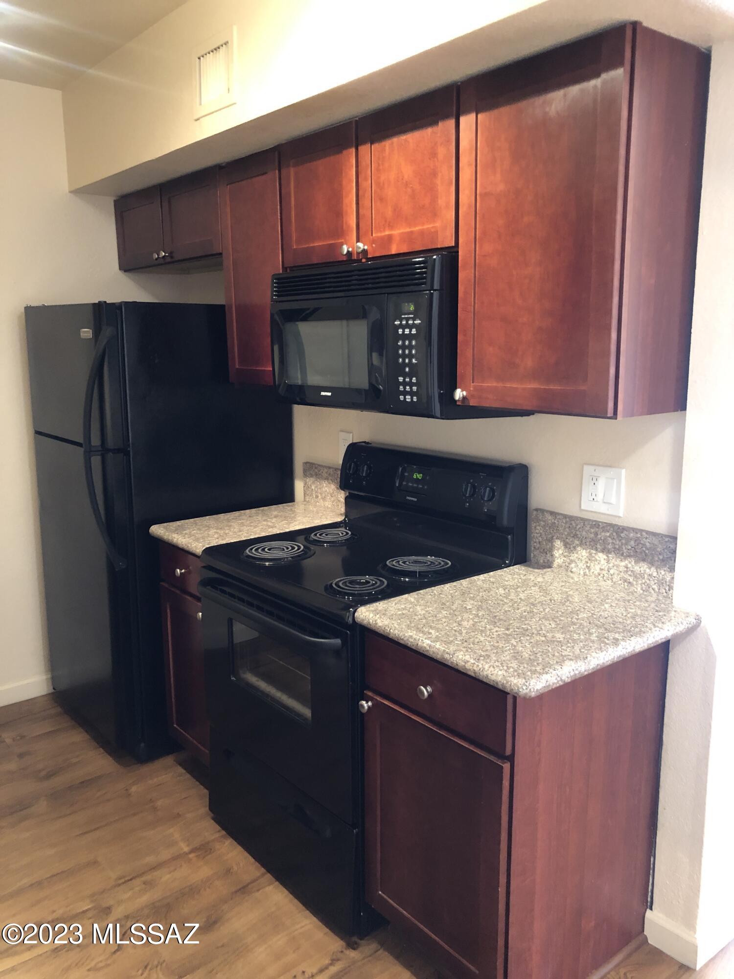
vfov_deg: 63.4
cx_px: 367
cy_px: 490
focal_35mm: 28
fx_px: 792
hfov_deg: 49.7
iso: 100
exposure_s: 1/12
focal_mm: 3.99
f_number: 1.8
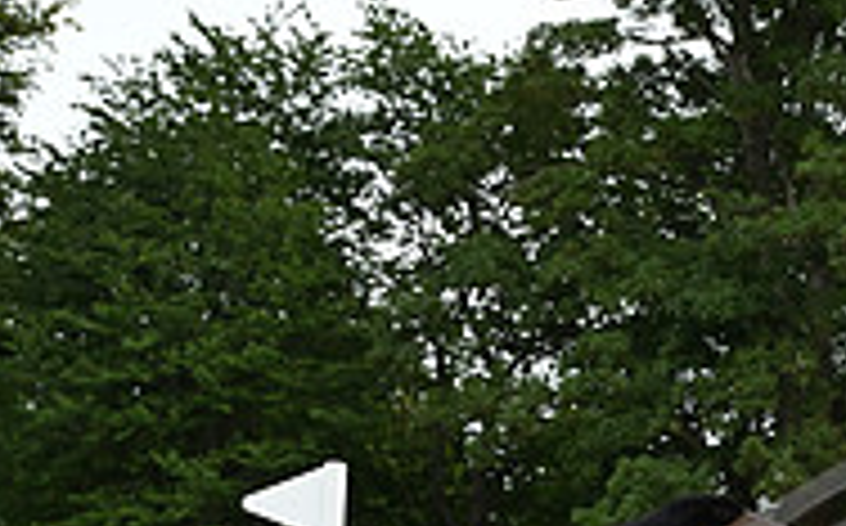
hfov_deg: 13.5
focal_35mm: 151
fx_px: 3477
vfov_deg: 8.4
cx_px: 994
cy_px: 816
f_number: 5.6
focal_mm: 48
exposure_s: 1/1250
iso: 800
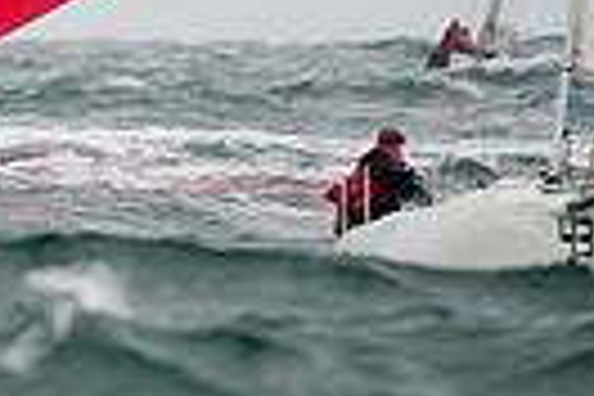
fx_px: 29087
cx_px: -198
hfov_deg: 1.2
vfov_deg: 0.8
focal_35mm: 1763
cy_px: -234
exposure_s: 1/1250
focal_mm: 400
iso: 500
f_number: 4
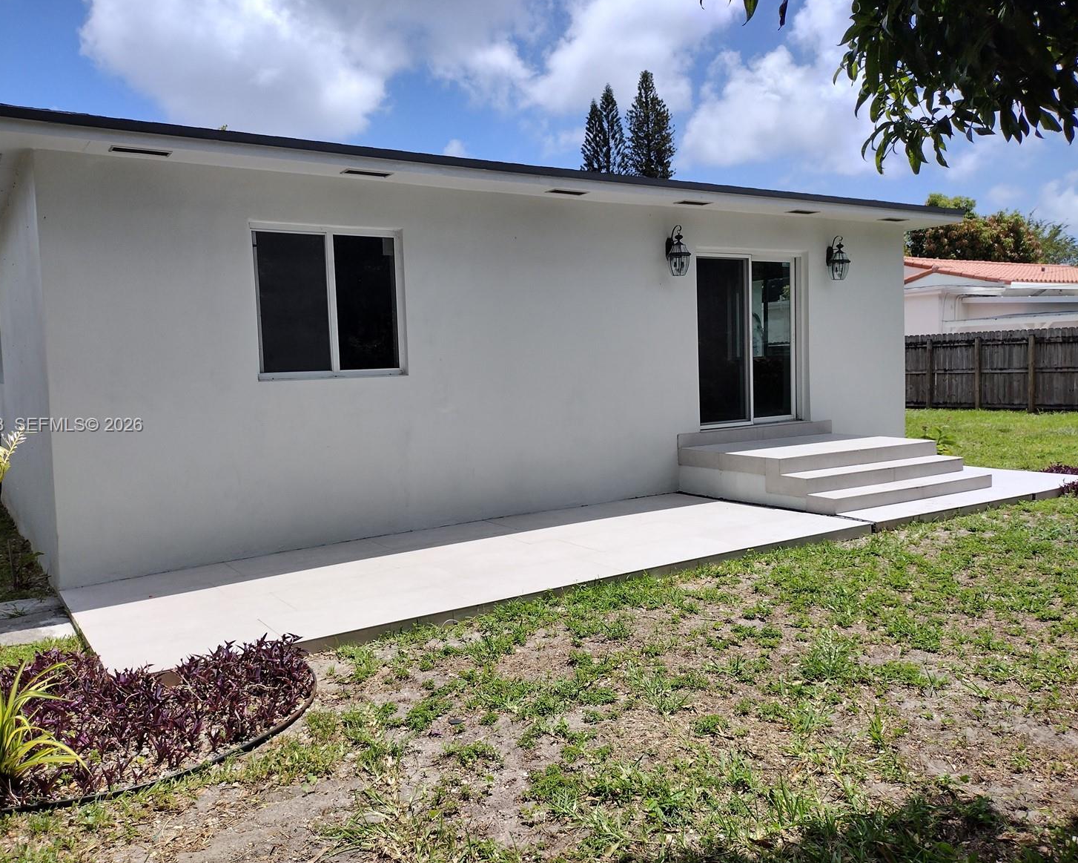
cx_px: 505
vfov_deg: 50.0
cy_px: 426
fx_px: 925
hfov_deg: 60.4
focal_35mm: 29
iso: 100
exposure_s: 1/3826
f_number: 1.7
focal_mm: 4.71
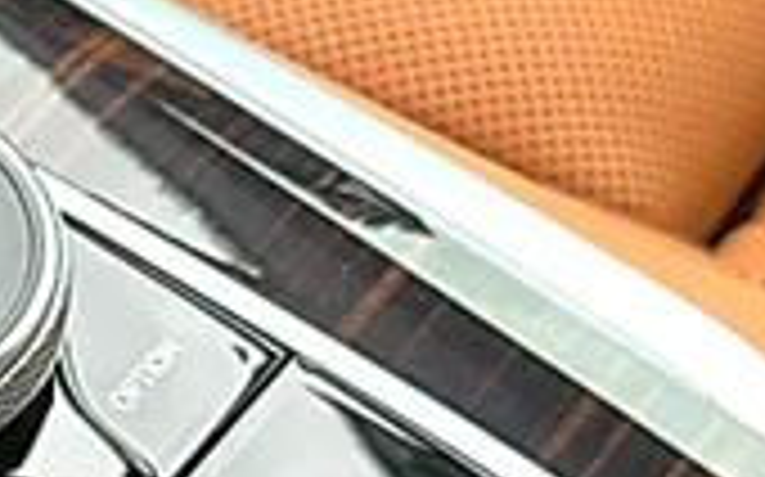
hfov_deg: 17.2
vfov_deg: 11.8
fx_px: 2271
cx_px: -387
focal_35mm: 109
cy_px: 560
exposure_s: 1/439
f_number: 1.78
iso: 80
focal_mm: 6.86
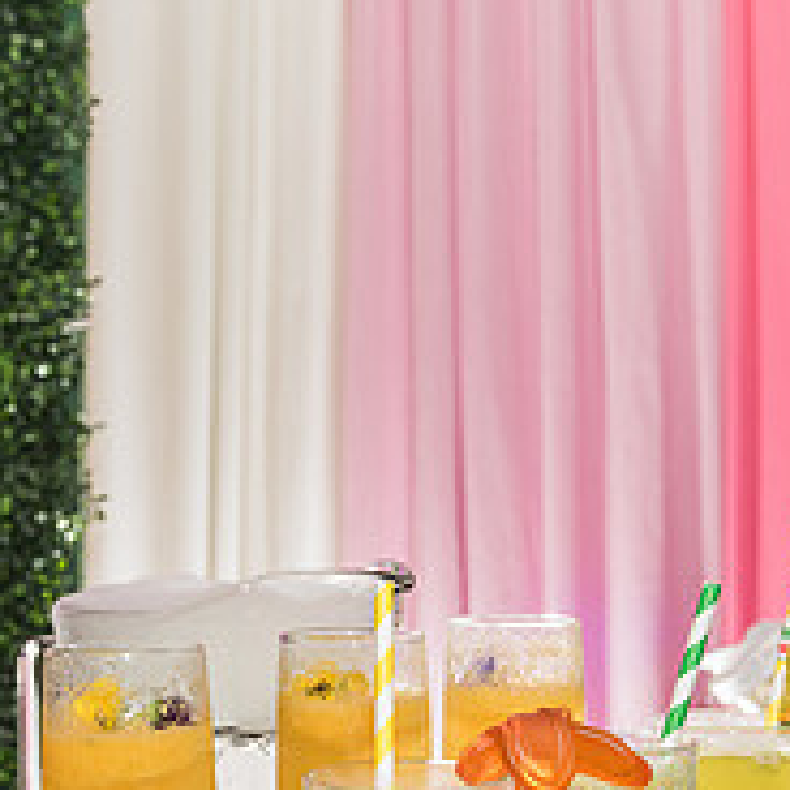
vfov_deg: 21.5
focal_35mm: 79
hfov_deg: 21.9
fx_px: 2040
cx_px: 309
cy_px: 679
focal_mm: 28
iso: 1000
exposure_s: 1/125
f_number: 5.6
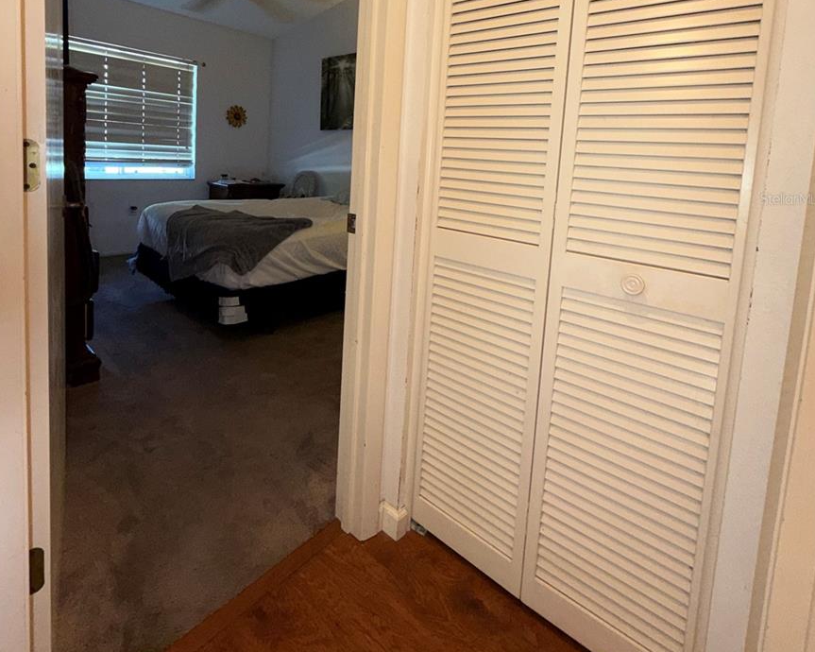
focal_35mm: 19
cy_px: 198
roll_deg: -3.7
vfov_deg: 68.1
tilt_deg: -5.7
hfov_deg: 83.3
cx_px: 402
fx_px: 458
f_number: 2.2
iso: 125
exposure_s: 1/60
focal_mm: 2.22
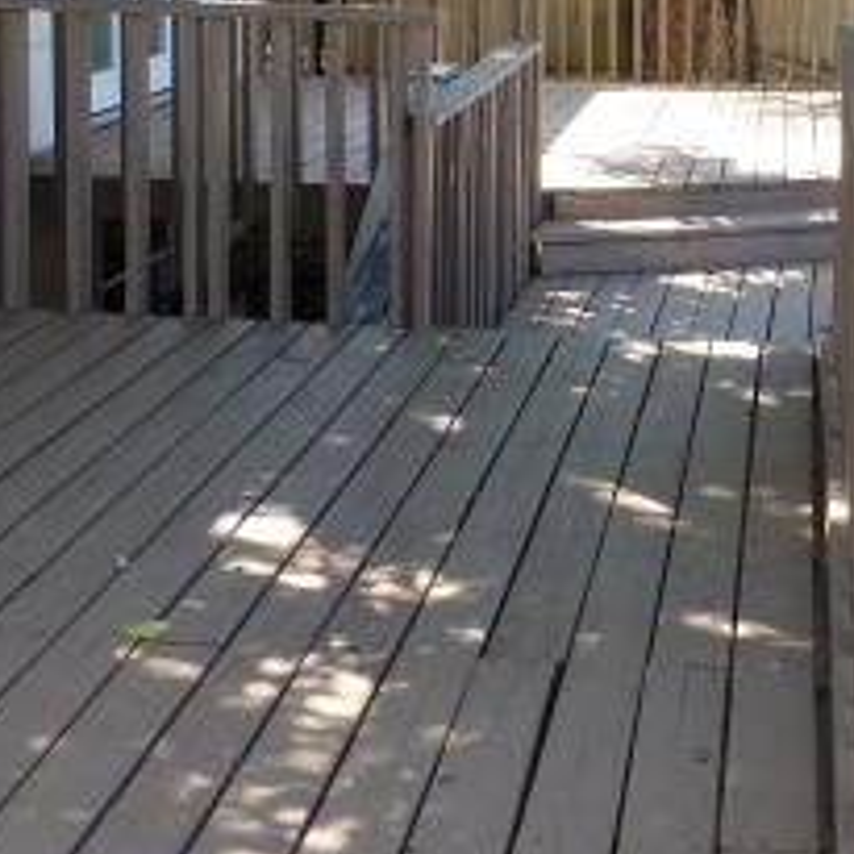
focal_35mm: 69
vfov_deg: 24.0
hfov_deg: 24.5
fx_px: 1926
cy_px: 25
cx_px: 708
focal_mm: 4.3
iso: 100
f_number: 3.5
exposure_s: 1/125
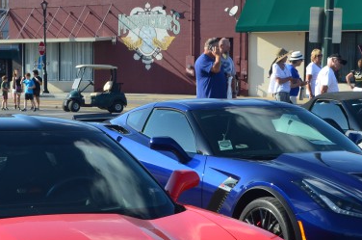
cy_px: 225
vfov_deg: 13.7
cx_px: 140
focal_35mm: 98
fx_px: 983
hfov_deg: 20.8
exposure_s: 1/125
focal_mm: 24
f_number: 11
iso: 200
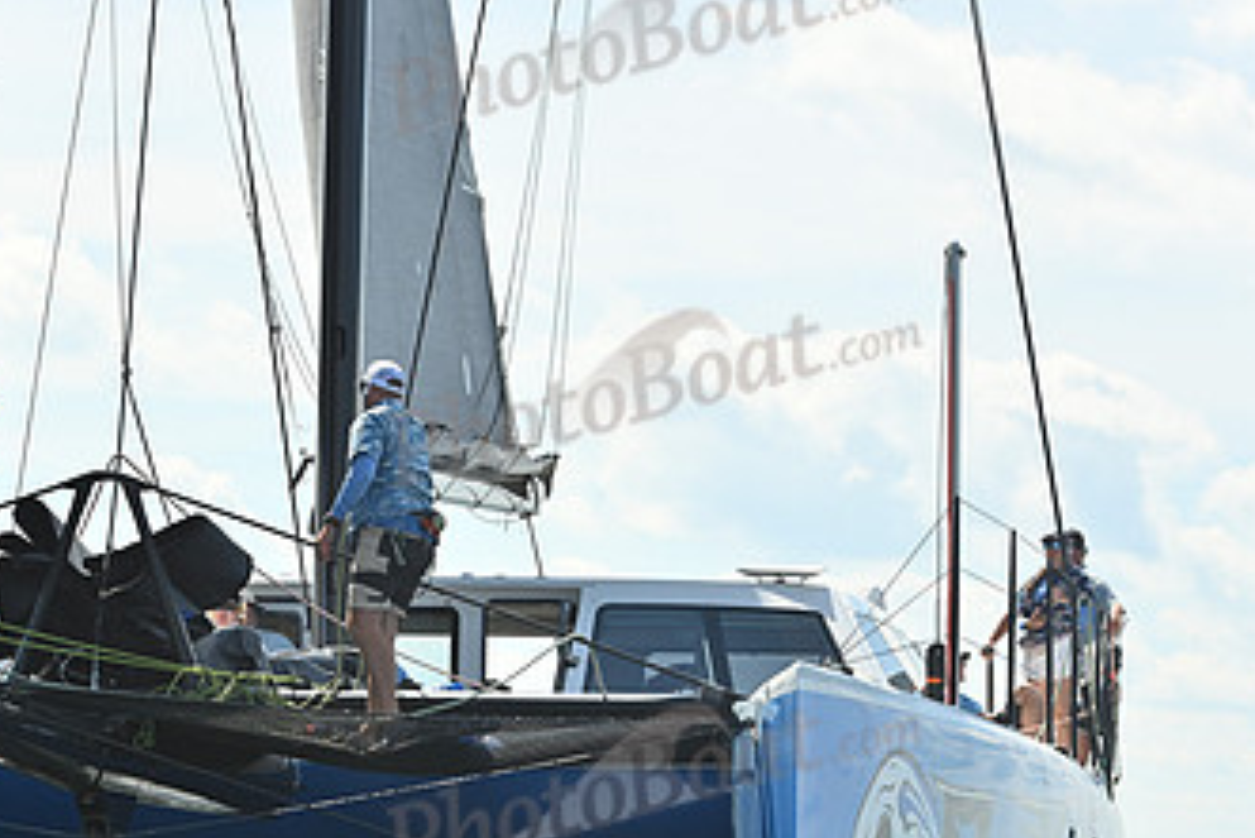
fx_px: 5615
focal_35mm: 161
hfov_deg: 12.7
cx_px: 193
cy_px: 639
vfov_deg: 8.5
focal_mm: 92
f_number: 8
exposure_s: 1/1000
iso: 250
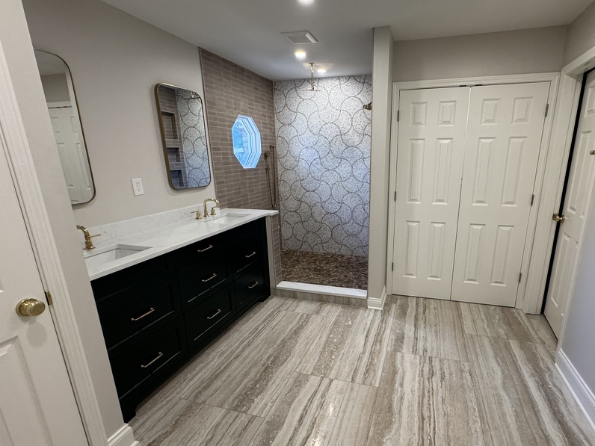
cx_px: 343
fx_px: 309
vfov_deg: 71.5
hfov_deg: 87.1
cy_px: 240
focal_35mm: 18
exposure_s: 1/120
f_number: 2.2
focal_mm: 2.22
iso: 250
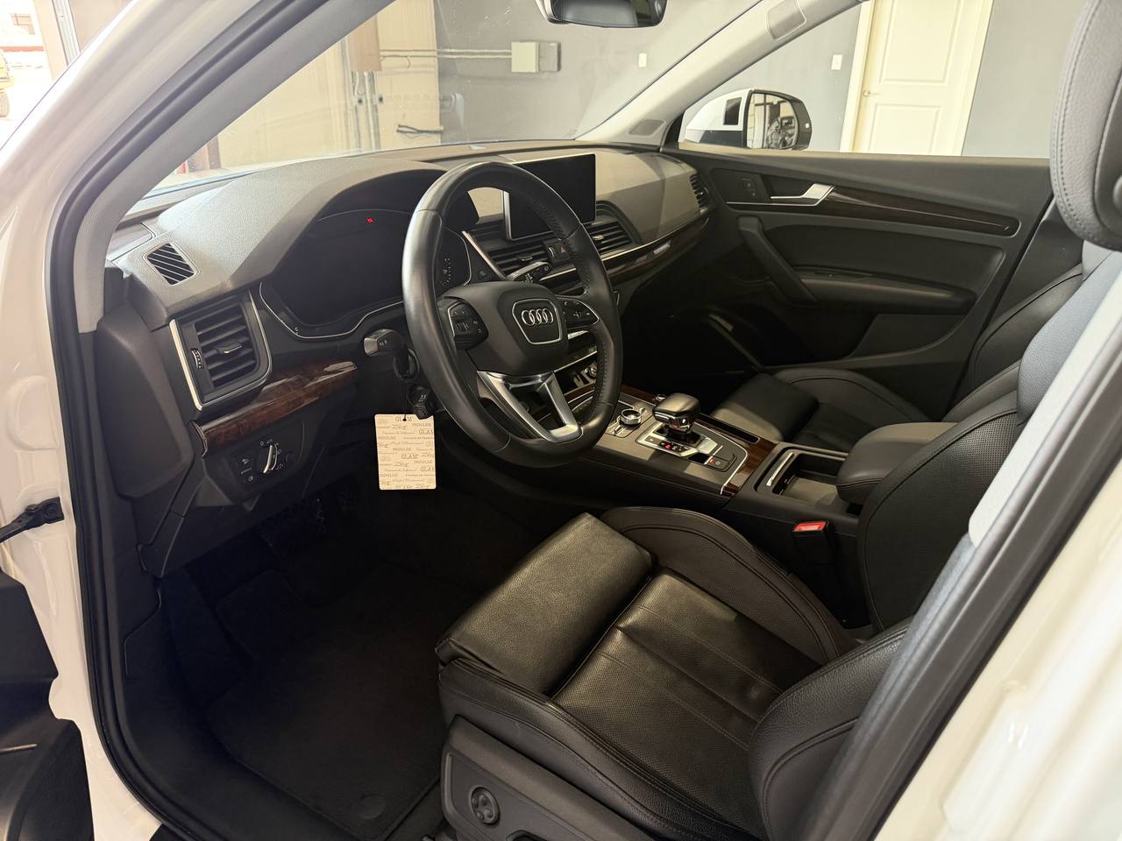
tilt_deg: -25.9
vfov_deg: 56.8
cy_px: 420
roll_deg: -0.1
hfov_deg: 71.6
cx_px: 561
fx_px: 778
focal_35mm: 24
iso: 320
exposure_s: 1/60
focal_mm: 6.76
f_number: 1.78
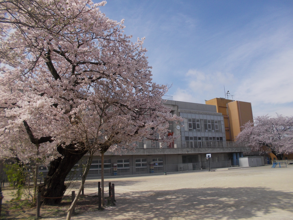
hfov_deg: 61.7
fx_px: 245
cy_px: 110
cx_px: 146
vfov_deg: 48.2
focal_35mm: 29
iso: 80
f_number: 3.3
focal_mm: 4.1
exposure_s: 1/1000
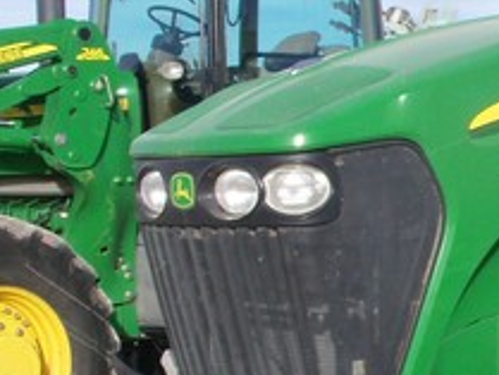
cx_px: 611
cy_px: 248
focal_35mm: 91
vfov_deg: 16.2
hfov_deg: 20.1
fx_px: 1313
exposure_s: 1/320
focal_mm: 6.3
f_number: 5.5
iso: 80
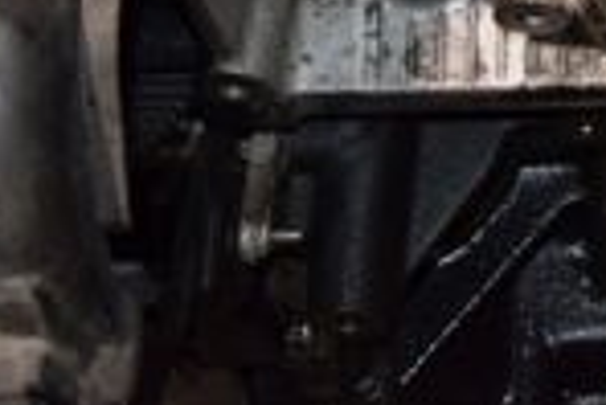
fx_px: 2732
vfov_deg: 8.0
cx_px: 864
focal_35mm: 162
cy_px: -462
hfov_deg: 12.2
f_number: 5
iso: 800
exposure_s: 1/60
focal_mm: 25
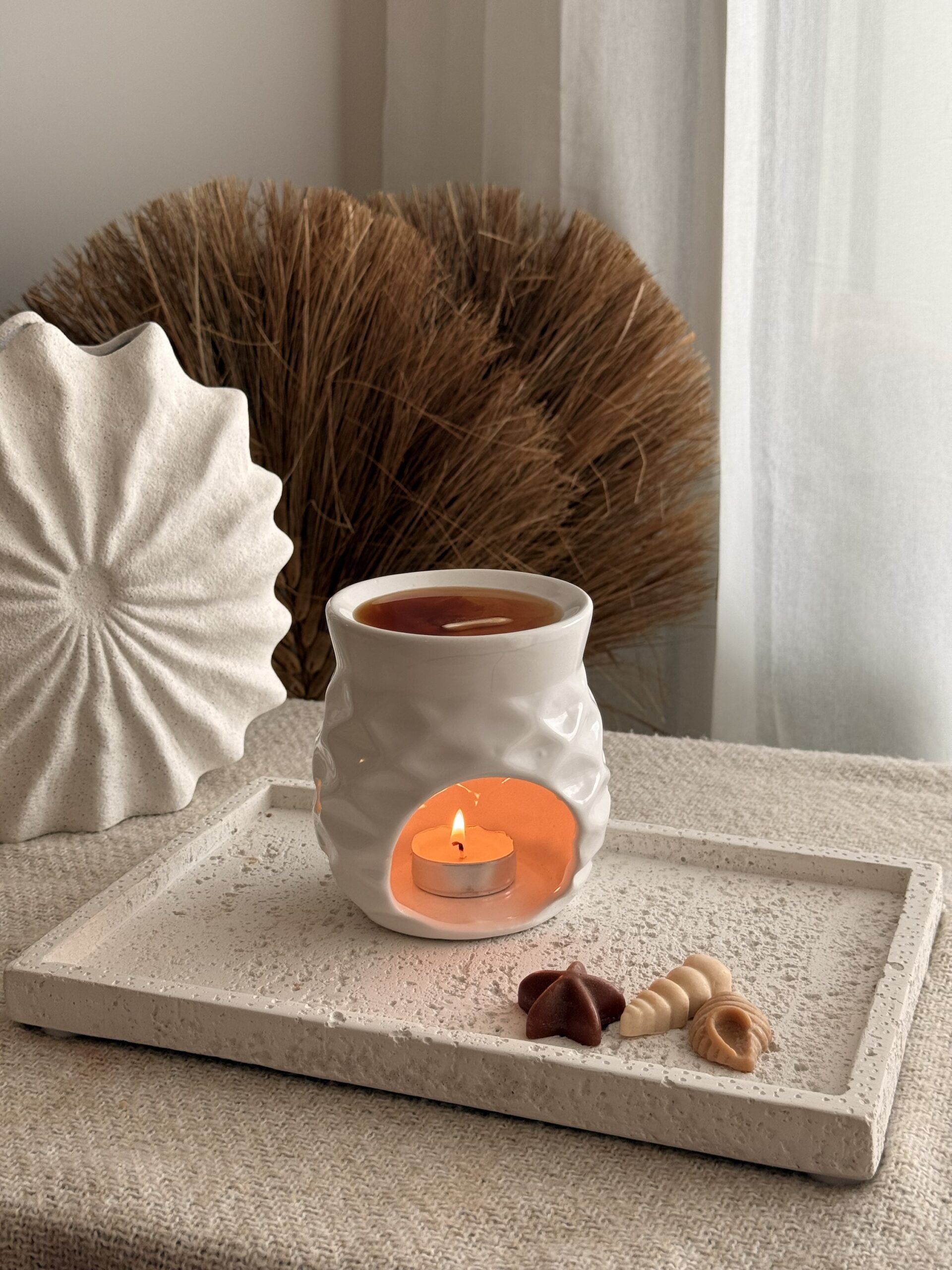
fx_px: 1760
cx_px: 476
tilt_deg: -16.3
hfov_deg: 30.3
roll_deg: +0.4
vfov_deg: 39.7
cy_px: 635
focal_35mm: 48
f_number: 1.78
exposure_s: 1/121
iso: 80
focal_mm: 6.76
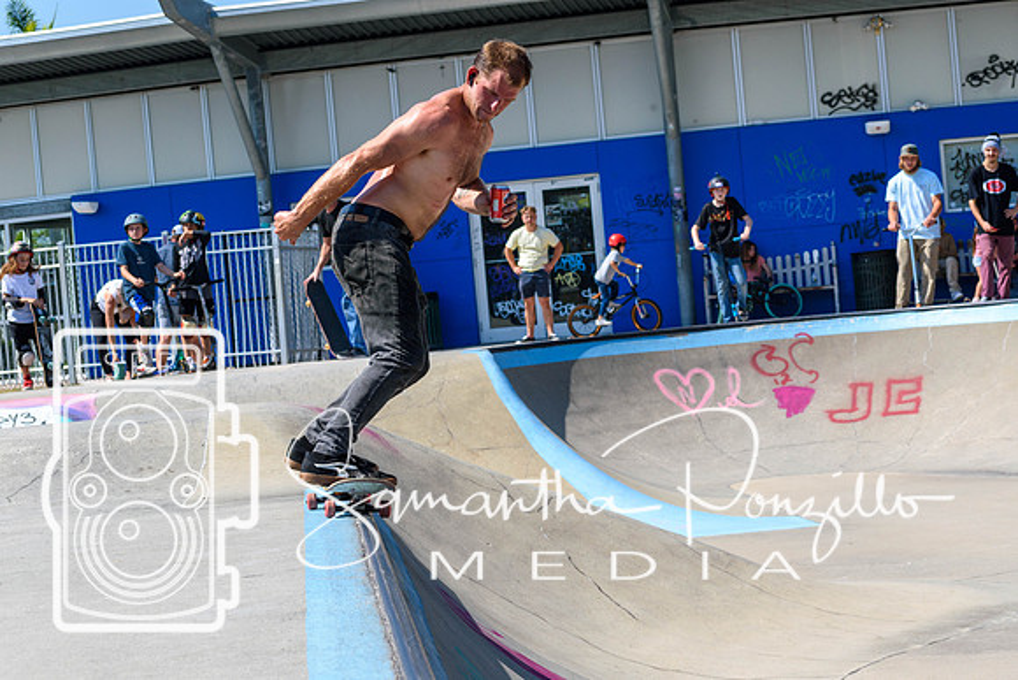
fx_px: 2970
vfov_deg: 13.0
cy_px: 340
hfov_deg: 19.5
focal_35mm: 105
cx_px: 509
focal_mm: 70
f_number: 7.1
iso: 200
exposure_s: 1/800
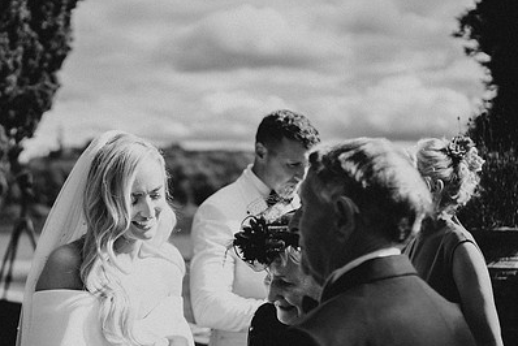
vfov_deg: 26.4
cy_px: 226
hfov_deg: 38.4
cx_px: 167
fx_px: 734
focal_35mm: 51
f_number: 1.4
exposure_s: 1/6400
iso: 100
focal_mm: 35
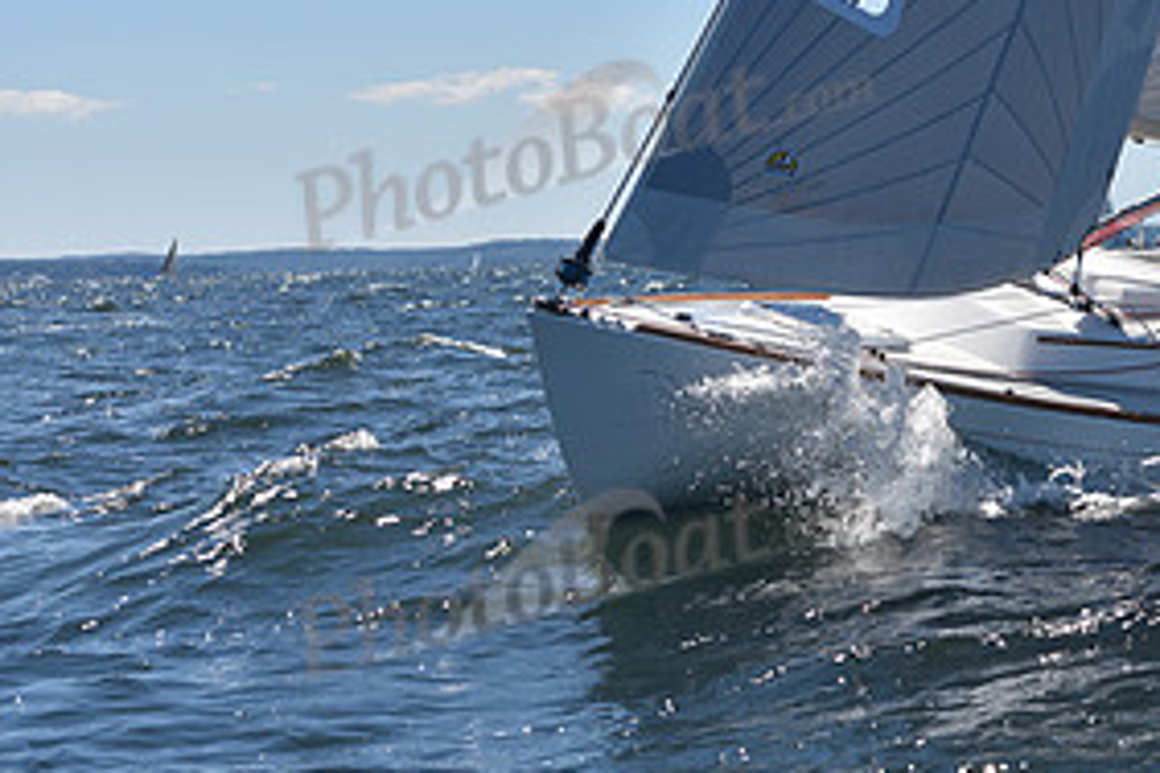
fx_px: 4640
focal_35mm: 144
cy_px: 302
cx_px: 1090
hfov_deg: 14.1
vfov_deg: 9.5
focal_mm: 70
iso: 200
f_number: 4.5
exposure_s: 1/1000
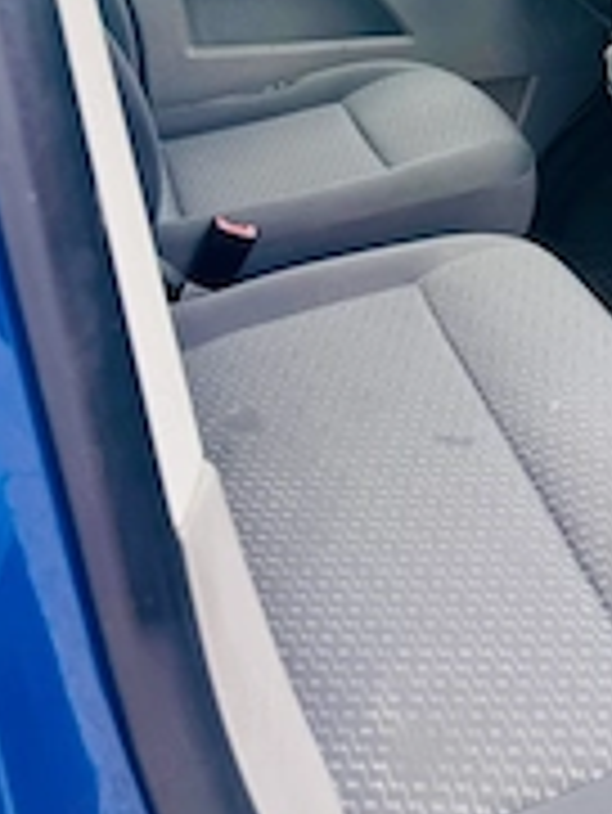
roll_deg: -2.5
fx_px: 1248
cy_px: 81
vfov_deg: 34.2
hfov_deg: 25.8
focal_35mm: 53
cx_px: 648
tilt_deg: -17.5
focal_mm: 6.76
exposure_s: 1/399
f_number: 1.78
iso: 80
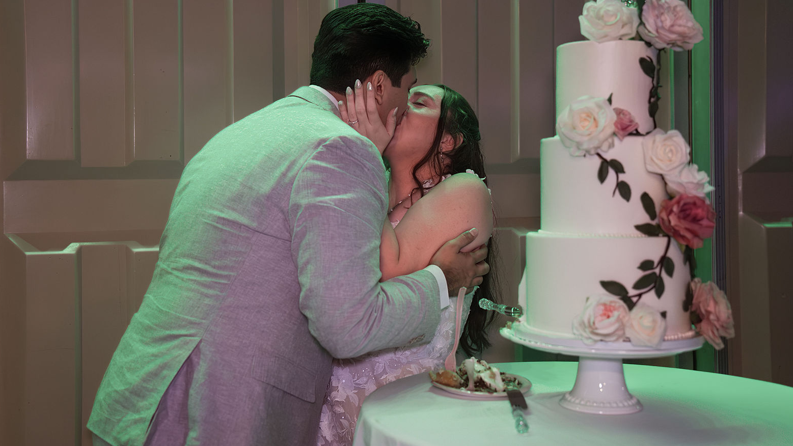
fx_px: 883
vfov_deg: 28.4
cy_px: 218
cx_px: 402
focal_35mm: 42
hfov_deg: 48.4
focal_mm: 39
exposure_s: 1/160
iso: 8000
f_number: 2.8
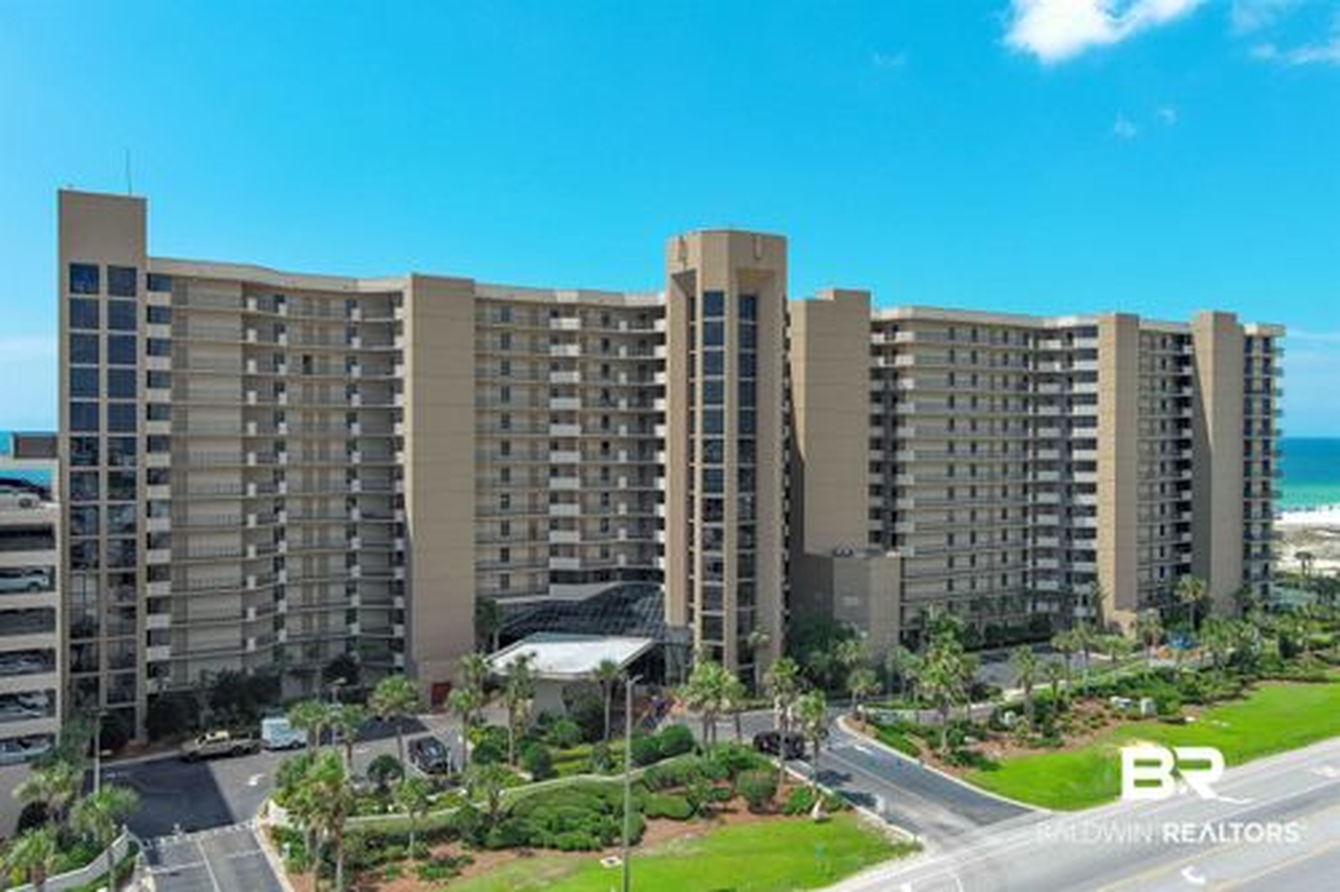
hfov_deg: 63.7
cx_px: 670
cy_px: 446
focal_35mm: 29
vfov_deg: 44.9
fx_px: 1079
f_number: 6.3
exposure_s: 1/1000
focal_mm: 10.57
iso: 100
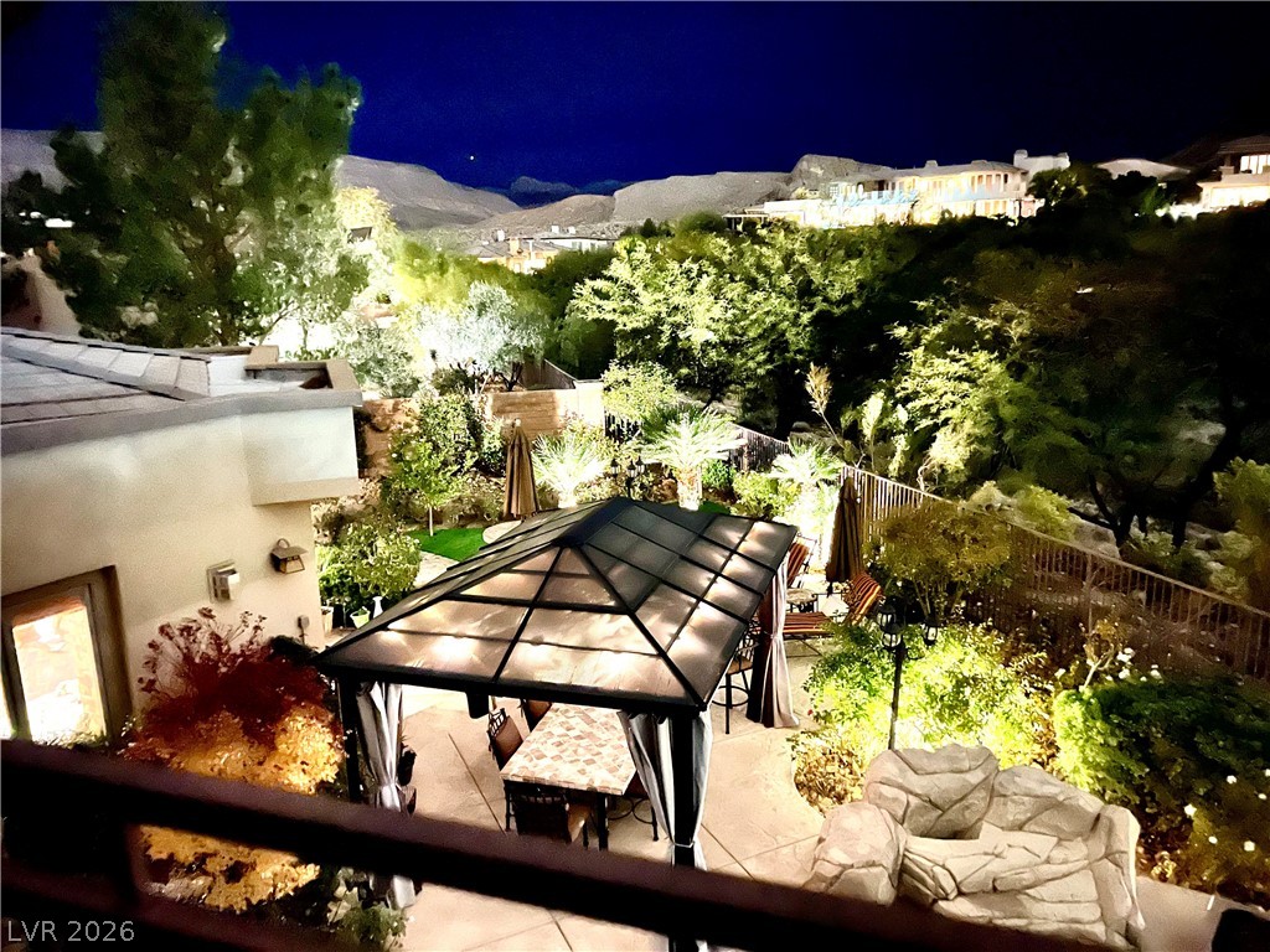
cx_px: 635
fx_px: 954
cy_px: 476
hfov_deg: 67.3
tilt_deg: -11.2
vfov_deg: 53.1
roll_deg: +2.4
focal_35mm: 26
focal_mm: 5.7
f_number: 1.5
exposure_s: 1/5
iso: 2000
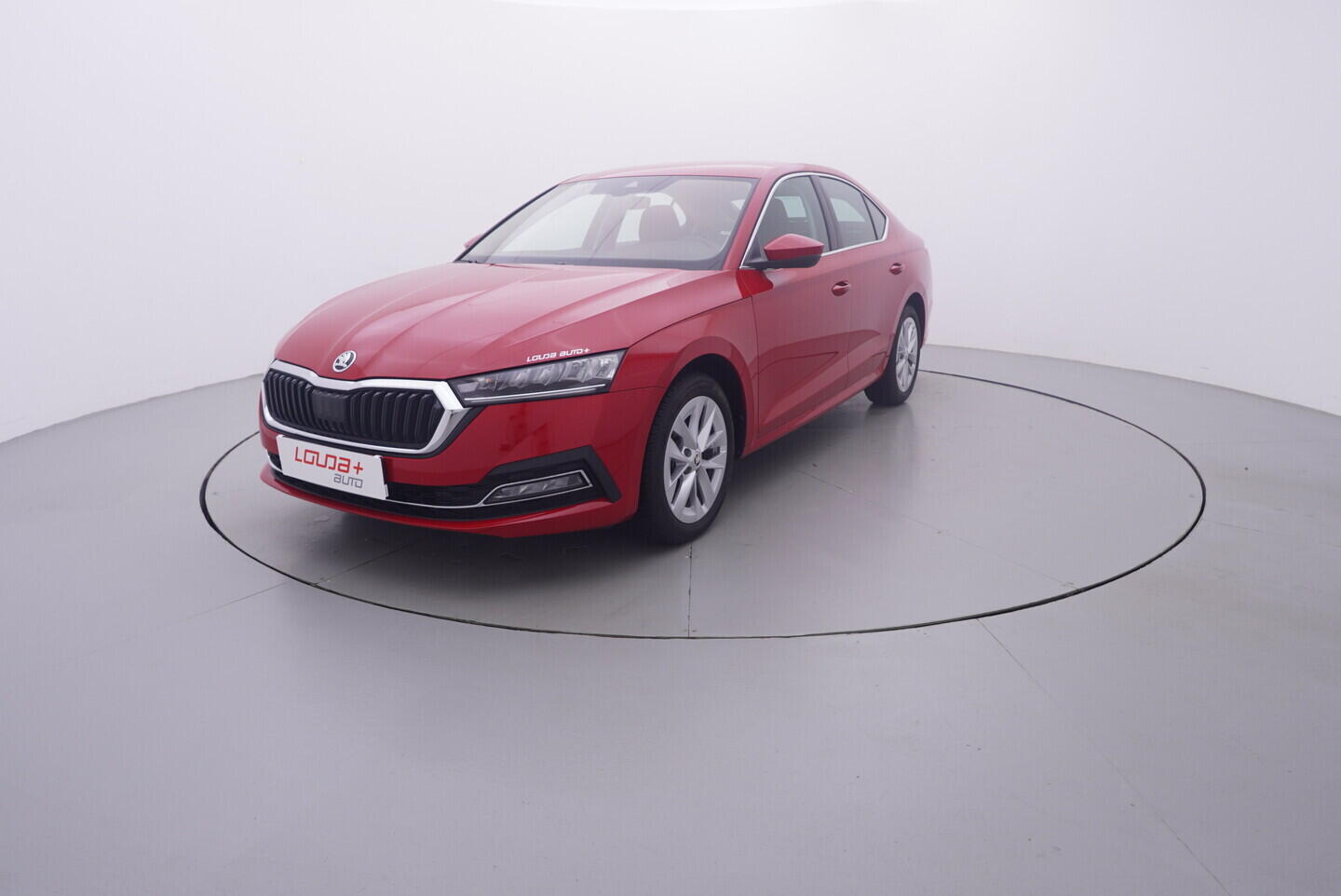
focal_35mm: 22
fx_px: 839
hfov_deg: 77.3
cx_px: 670
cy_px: 448
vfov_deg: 56.2
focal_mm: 15
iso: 200
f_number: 5
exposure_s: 1/80
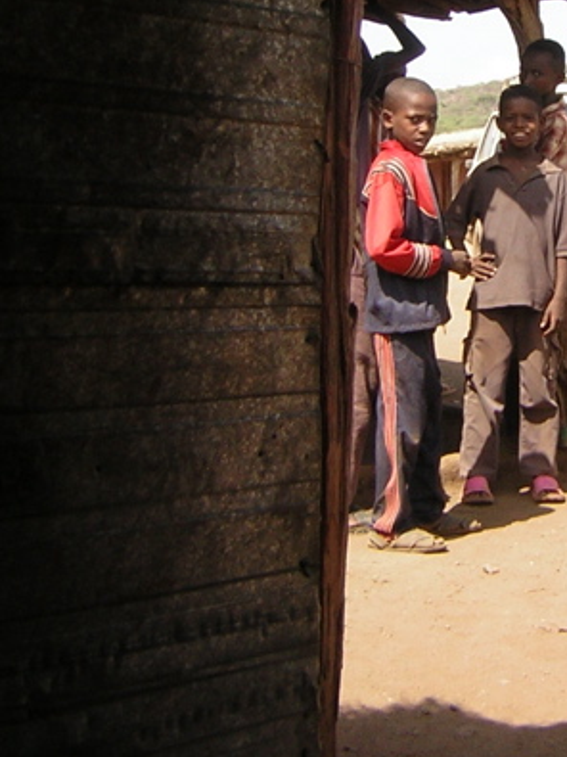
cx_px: 529
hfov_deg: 19.7
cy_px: 257
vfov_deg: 26.5
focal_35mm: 73
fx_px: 1595
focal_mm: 4.7
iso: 50
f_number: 5.2
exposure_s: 1/164
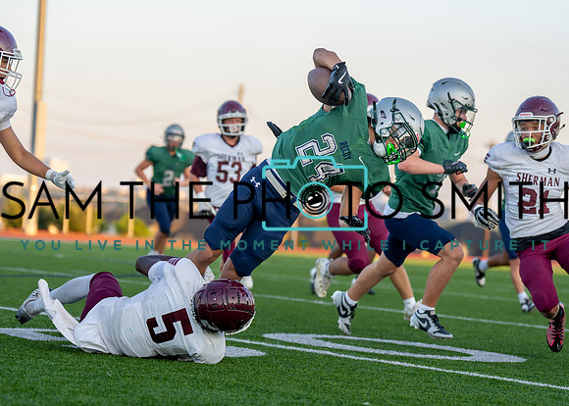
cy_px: 236
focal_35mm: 131
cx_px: 254
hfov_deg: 15.3
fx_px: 2118
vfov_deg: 11.0
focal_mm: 105
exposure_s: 1/1600
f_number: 2.8
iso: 400
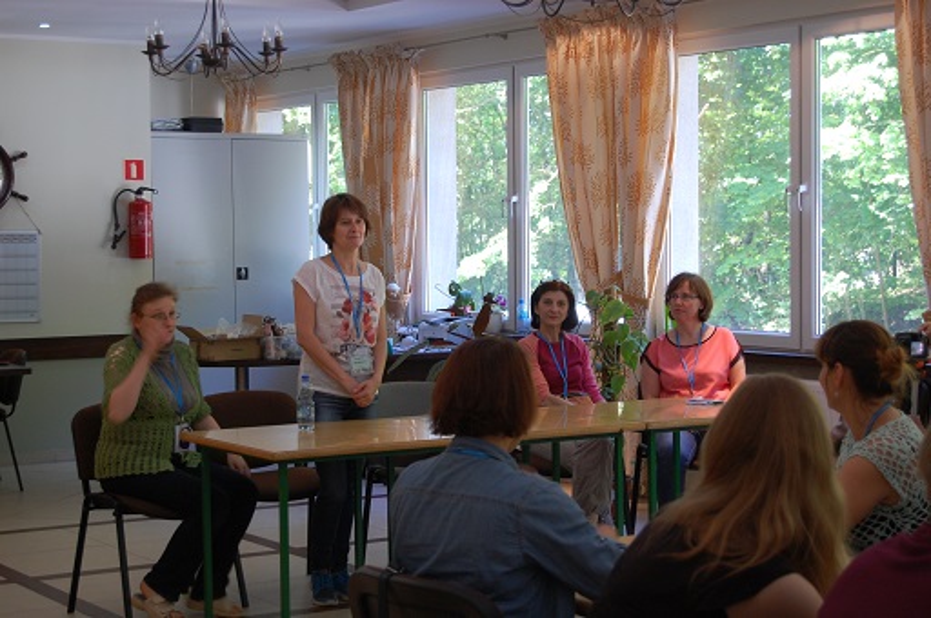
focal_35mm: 72
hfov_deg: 28.1
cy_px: 309
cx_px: 466
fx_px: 1860
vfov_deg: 18.9
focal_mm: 48
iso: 400
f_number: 5.6
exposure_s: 1/30
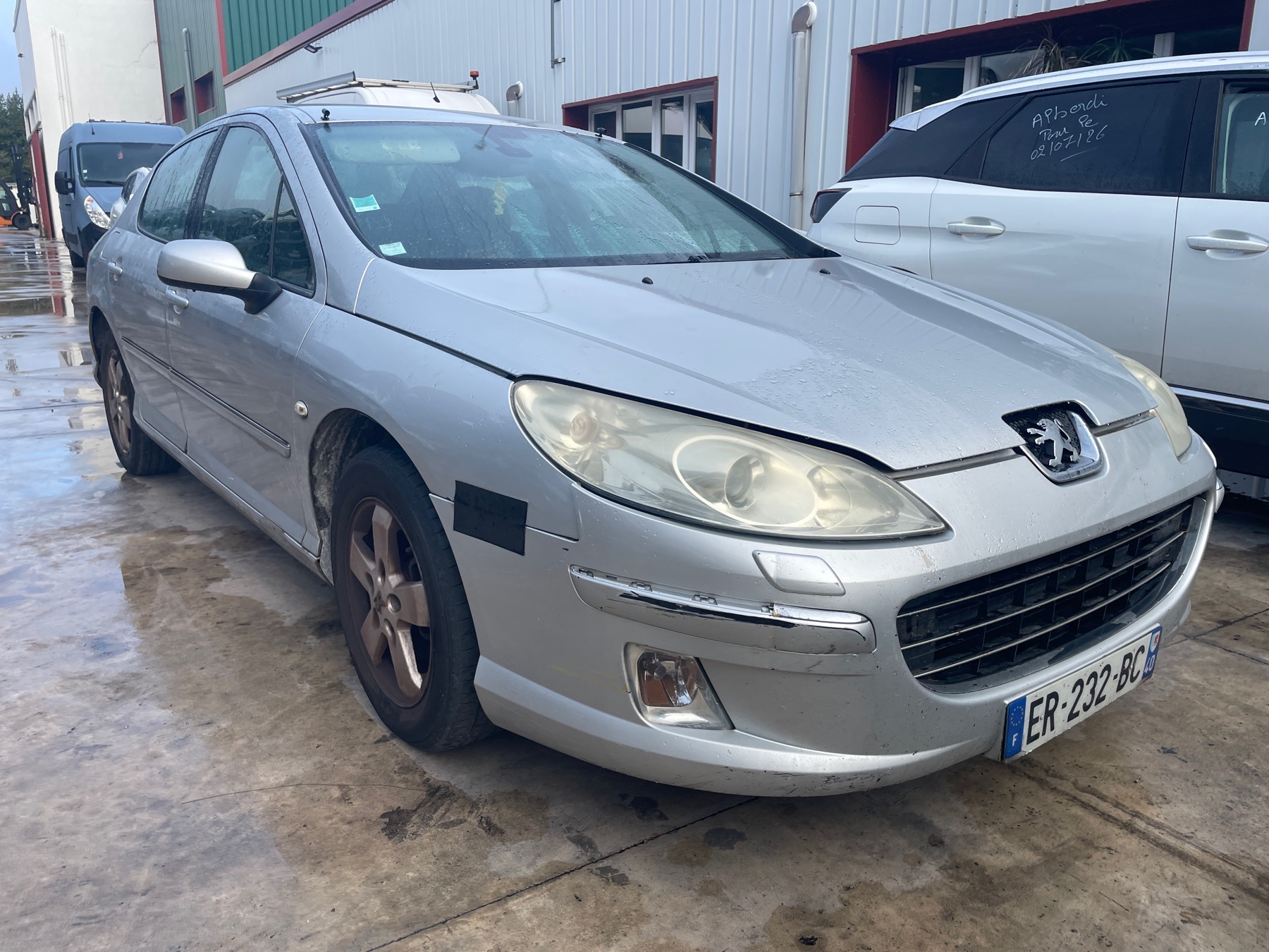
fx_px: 953
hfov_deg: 67.3
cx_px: 634
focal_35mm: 26
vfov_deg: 53.1
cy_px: 476
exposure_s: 1/868
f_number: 1.6
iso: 32
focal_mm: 4.2
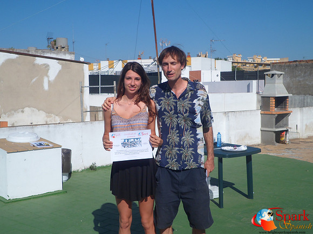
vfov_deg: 34.3
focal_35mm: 42
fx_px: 380
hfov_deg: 44.8
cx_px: 156
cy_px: 117
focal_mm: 7.8
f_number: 11.9
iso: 80
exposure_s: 1/180
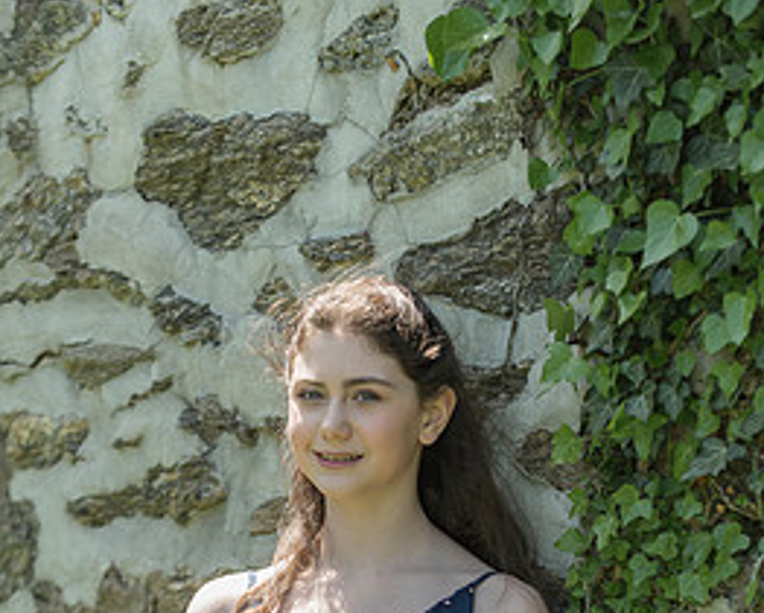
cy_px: 628
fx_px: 4005
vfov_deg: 8.7
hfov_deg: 10.9
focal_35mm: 177
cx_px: 385
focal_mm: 110
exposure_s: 1/1600
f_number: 3.2
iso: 400
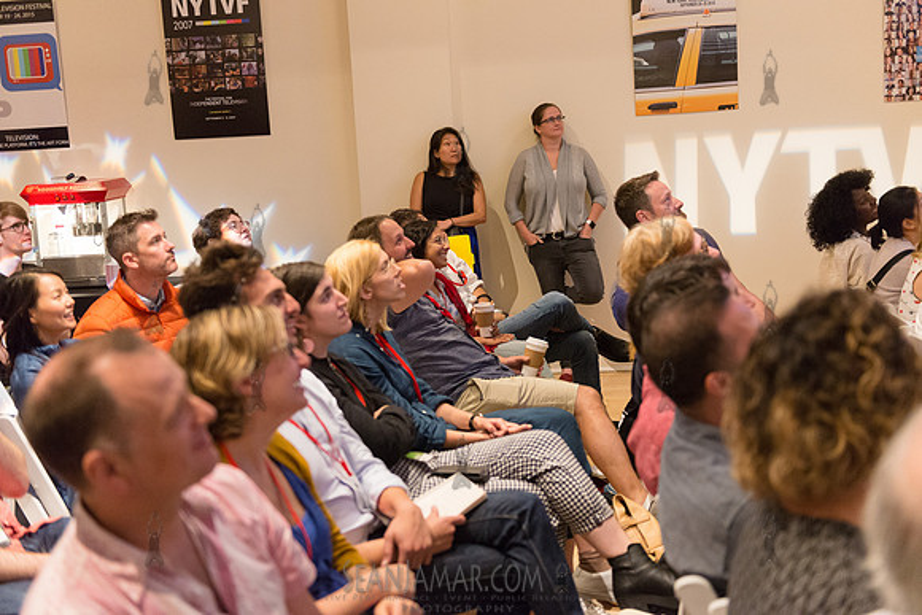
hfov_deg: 46.4
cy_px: 308
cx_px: 461
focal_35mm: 42
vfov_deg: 31.9
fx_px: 1076
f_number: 2.8
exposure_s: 1/200
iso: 4000
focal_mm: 42
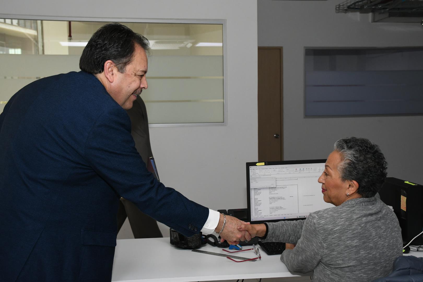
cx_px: 212
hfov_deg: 48.5
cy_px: 141
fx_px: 470
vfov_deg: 33.4
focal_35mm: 40
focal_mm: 27
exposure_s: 1/250
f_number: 5.6
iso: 1600
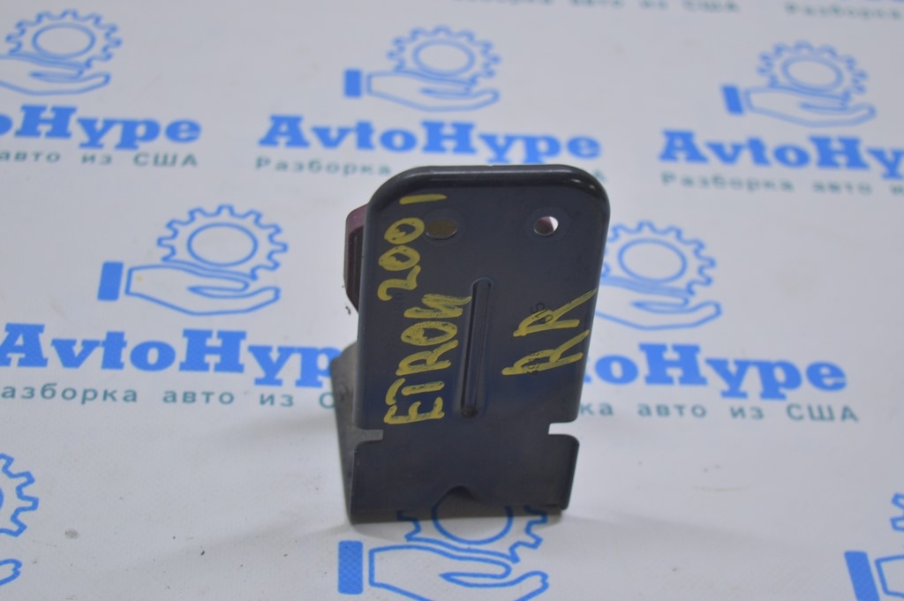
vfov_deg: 17.5
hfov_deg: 26.0
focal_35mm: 78
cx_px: 452
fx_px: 1957
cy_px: 300
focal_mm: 52
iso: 400
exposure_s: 1/30
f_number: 5.6
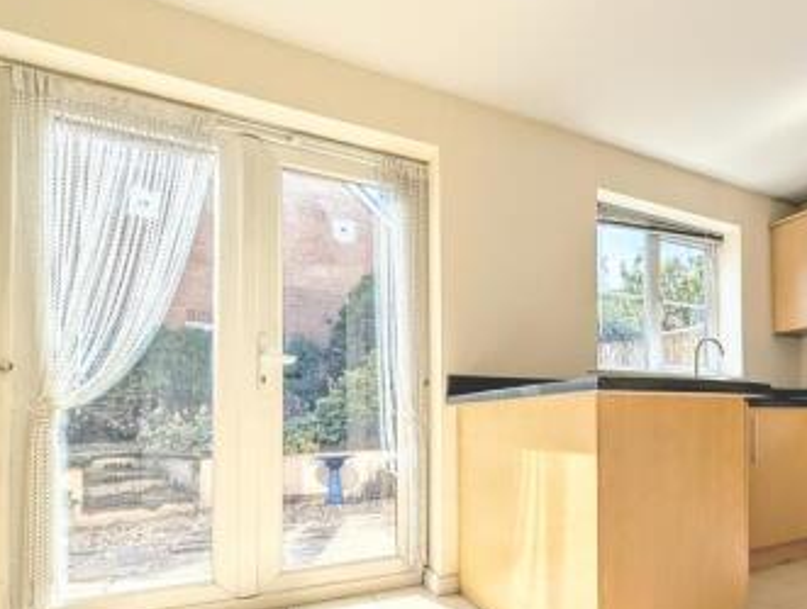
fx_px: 491
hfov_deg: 72.5
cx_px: 619
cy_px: 415
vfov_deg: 61.8
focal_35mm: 21
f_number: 1.7
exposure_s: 1/2439
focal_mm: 2.02
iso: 45
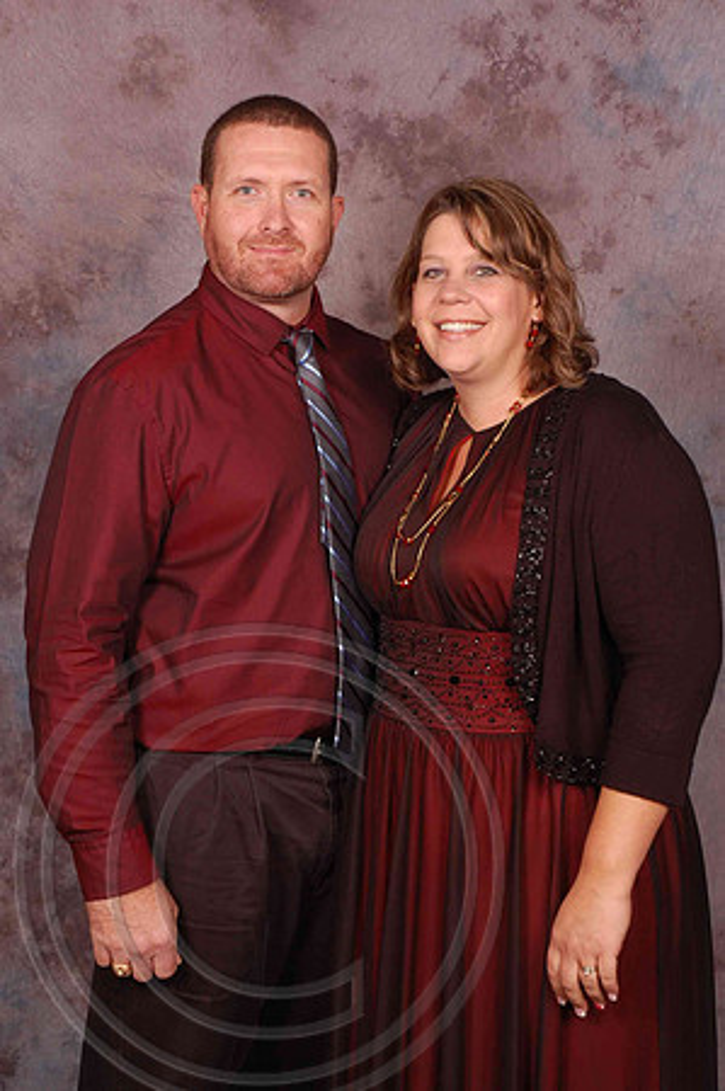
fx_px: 1817
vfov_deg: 33.4
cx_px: 362
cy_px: 546
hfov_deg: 22.6
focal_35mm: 60
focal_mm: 40
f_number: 10
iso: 200
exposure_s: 1/125
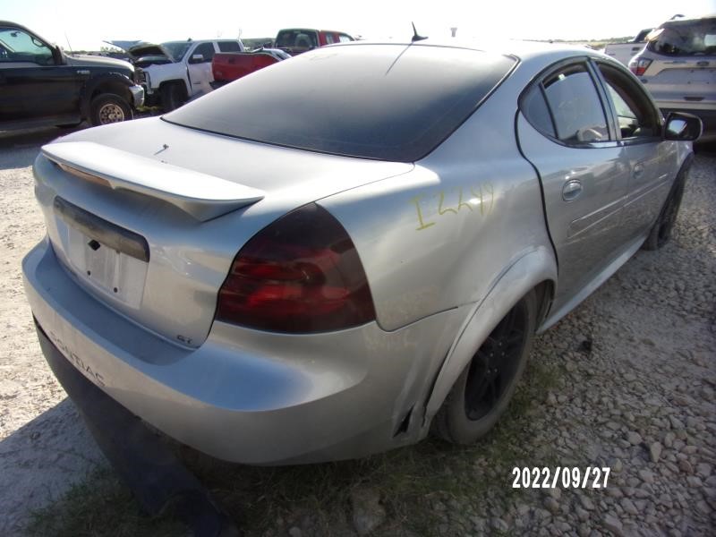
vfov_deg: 56.8
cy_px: 268
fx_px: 496
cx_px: 358
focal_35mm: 24
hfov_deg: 71.6
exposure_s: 1/750
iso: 80
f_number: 3.3
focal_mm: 4.3
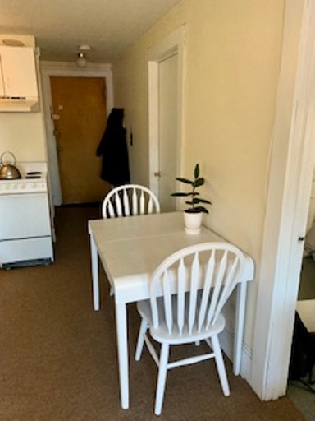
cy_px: 210
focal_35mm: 26
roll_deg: +0.2
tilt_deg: -15.7
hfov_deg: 53.1
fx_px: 315
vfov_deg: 67.3
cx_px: 158
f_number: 1.8
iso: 250
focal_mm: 4.25
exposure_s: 1/60
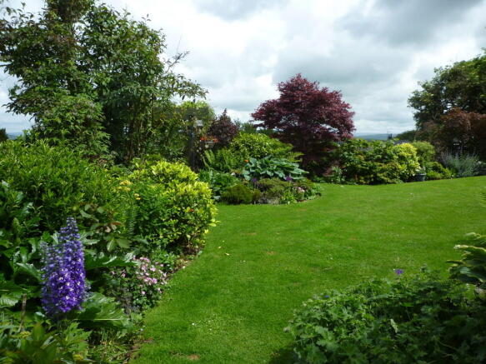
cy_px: 182
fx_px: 393
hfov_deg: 63.5
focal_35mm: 28
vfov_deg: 49.7
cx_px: 243
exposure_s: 1/640
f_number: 3.5
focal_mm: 4.9
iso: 80
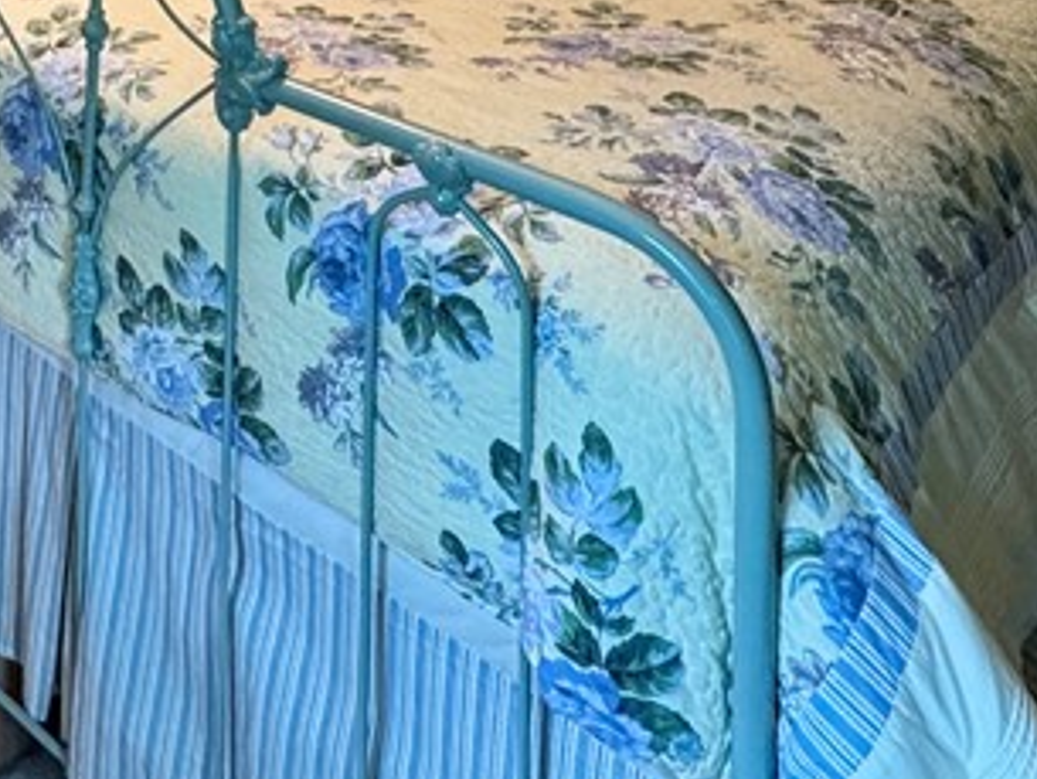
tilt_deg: +0.0
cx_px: 31
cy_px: -476
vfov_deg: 23.0
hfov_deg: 36.8
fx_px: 1409
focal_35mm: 47
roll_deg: -0.3
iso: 250
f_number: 2.2
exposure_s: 1/60
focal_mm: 2.22
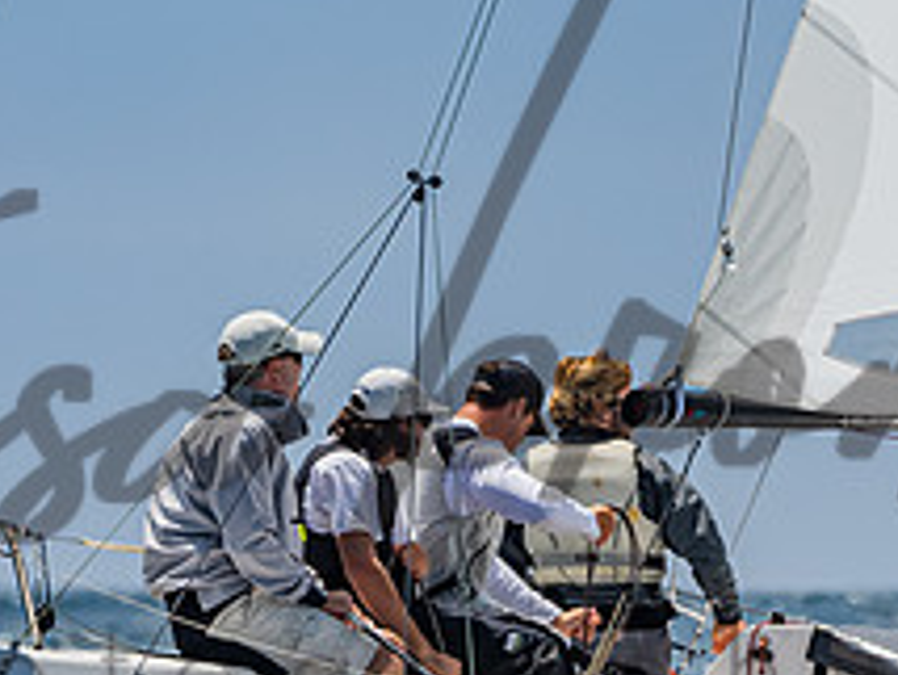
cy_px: 571
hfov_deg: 1.7
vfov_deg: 1.3
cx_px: 725
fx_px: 30801
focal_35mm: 1186
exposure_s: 1/2000
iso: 400
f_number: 6.3
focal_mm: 300
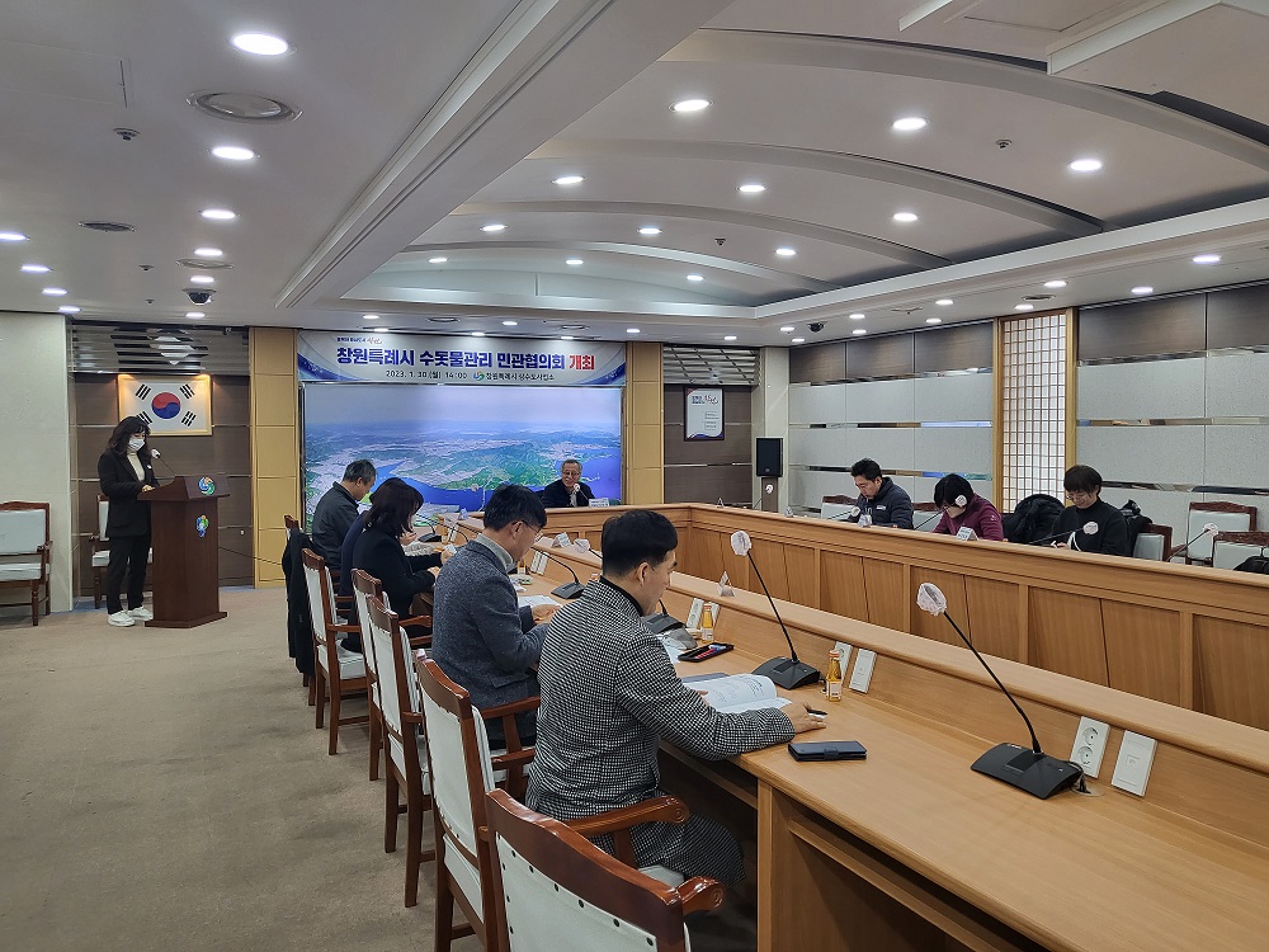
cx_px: 634
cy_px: 476
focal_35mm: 26
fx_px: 953
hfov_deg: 67.3
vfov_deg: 53.1
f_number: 1.8
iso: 100
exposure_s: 1/120
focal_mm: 4.25
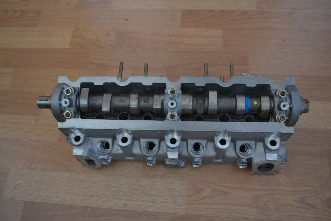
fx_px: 303
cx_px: 166
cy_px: 110
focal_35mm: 33
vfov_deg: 40.0
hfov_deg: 57.2
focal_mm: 22
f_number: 3.8
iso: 3200
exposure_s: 1/13
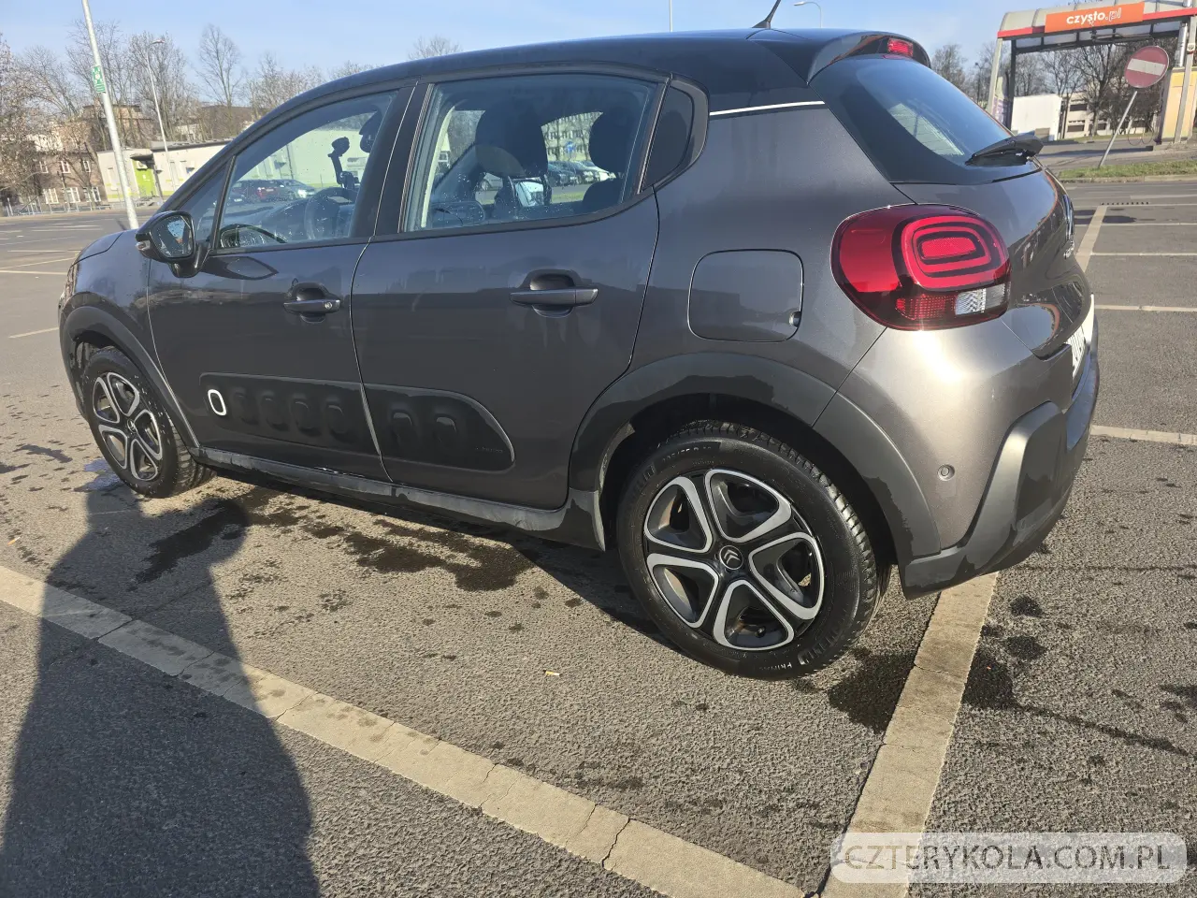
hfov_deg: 73.9
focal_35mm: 23
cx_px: 598
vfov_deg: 58.9
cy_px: 449
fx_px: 795
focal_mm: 6.3
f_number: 1.7
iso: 12
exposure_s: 1/322
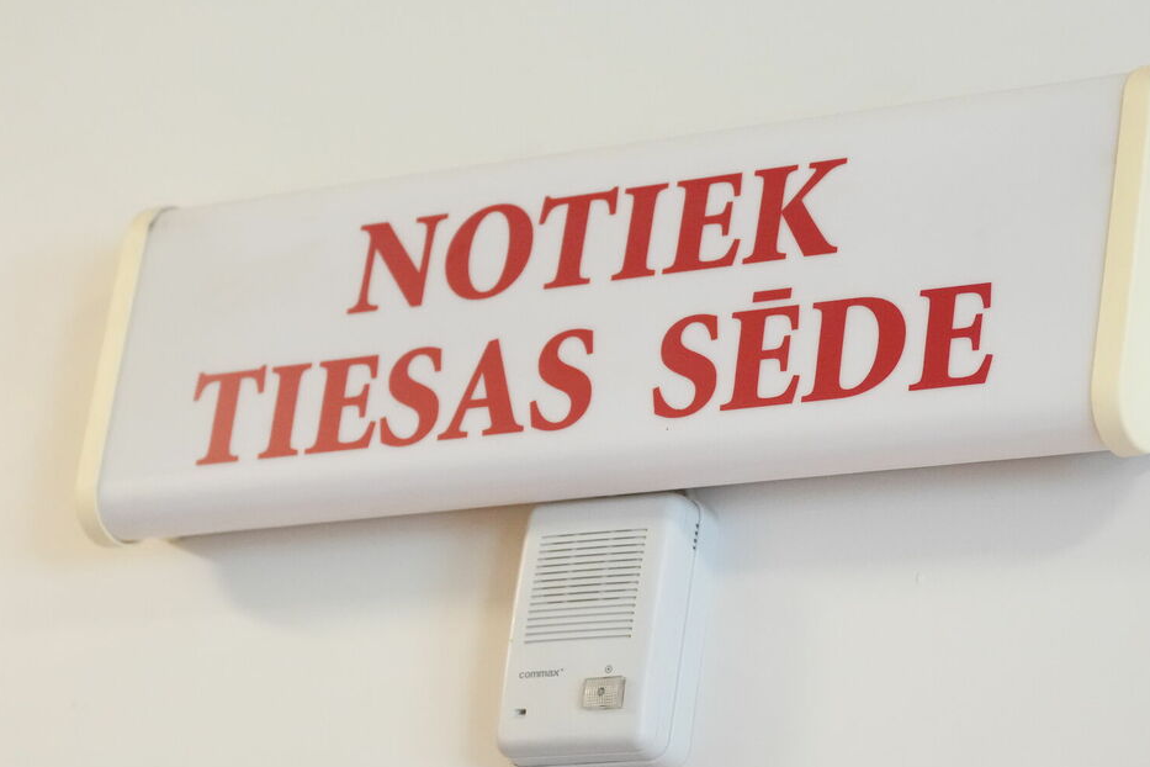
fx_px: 4312
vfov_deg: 10.2
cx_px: 656
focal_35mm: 135
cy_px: 282
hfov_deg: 15.2
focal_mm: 70
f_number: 2.8
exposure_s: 1/250
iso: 6400
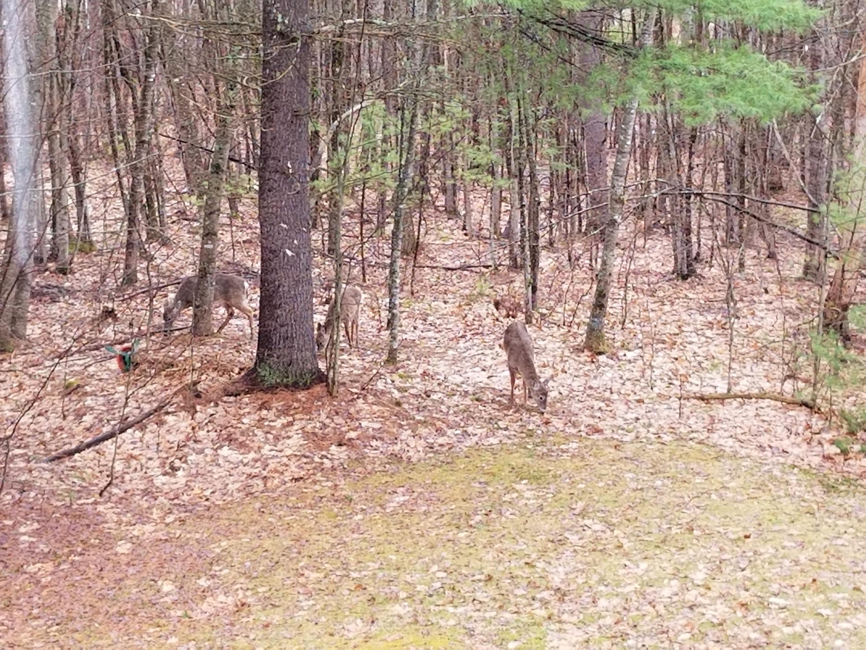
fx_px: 650
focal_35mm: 26
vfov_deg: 53.1
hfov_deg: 67.3
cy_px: 325
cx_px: 433
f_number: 1.7
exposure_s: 1/96
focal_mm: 4.25
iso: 50
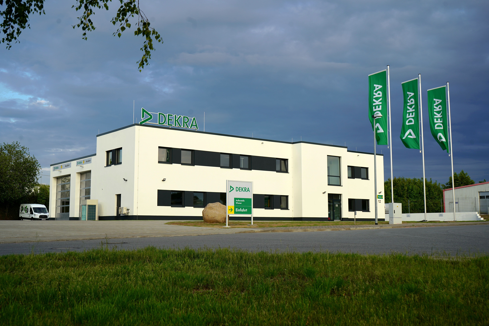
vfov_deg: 34.2
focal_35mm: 39
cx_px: 240
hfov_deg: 49.6
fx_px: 530
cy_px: 161
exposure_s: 1/125
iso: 100
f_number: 8
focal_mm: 38
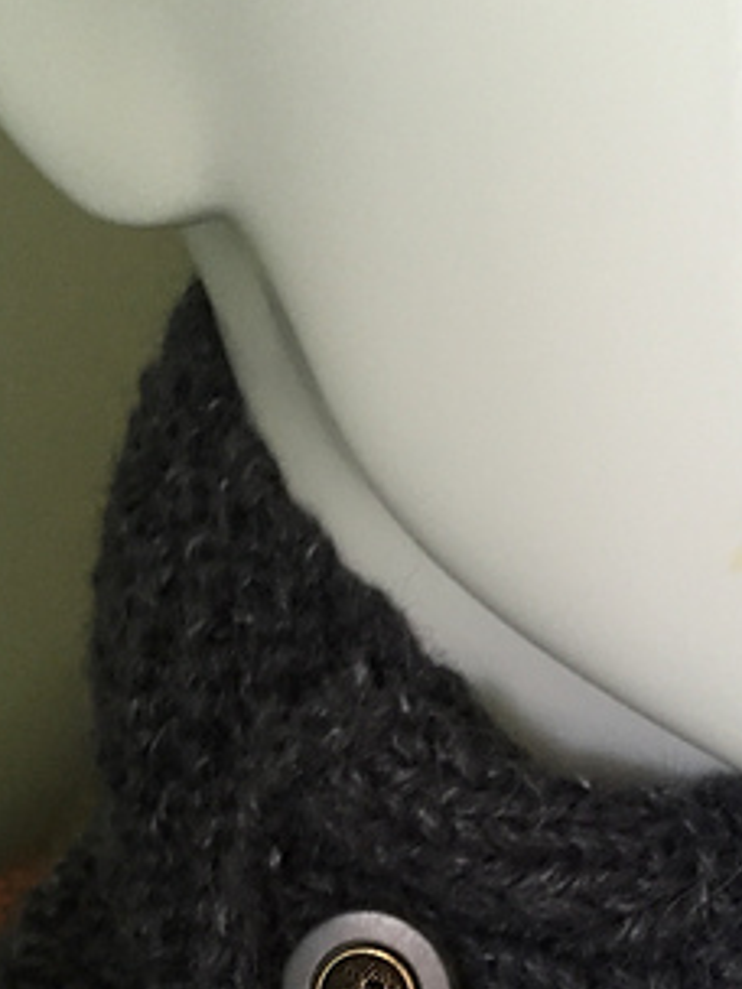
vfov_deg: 30.3
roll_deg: -4.3
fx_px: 1743
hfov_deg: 23.9
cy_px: 885
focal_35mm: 61
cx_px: 475
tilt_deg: -26.2
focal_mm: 4.15
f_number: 2.2
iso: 250
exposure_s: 1/24
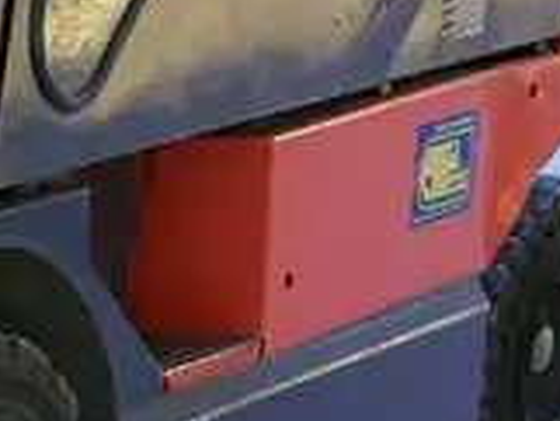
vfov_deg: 8.2
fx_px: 2898
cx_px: -1103
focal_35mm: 179
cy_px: 560
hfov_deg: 9.0
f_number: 5
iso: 100
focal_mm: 30
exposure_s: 1/125
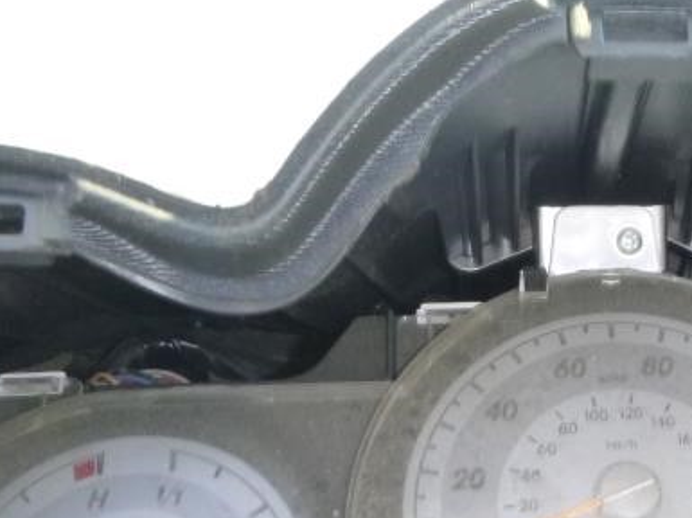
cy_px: 529
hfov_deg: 34.4
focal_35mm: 52
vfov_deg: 26.4
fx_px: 1039
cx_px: 647
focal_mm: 4.5
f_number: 3.9
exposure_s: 1/60
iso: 320
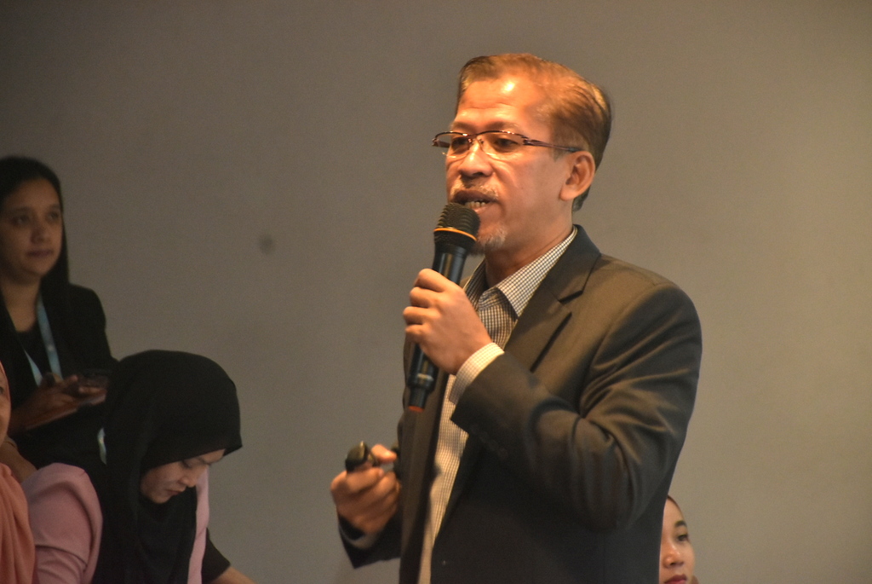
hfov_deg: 9.8
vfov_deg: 6.6
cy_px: 292
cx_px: 436
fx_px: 5092
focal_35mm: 210
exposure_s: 1/50
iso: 2000
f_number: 5.6
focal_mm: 140
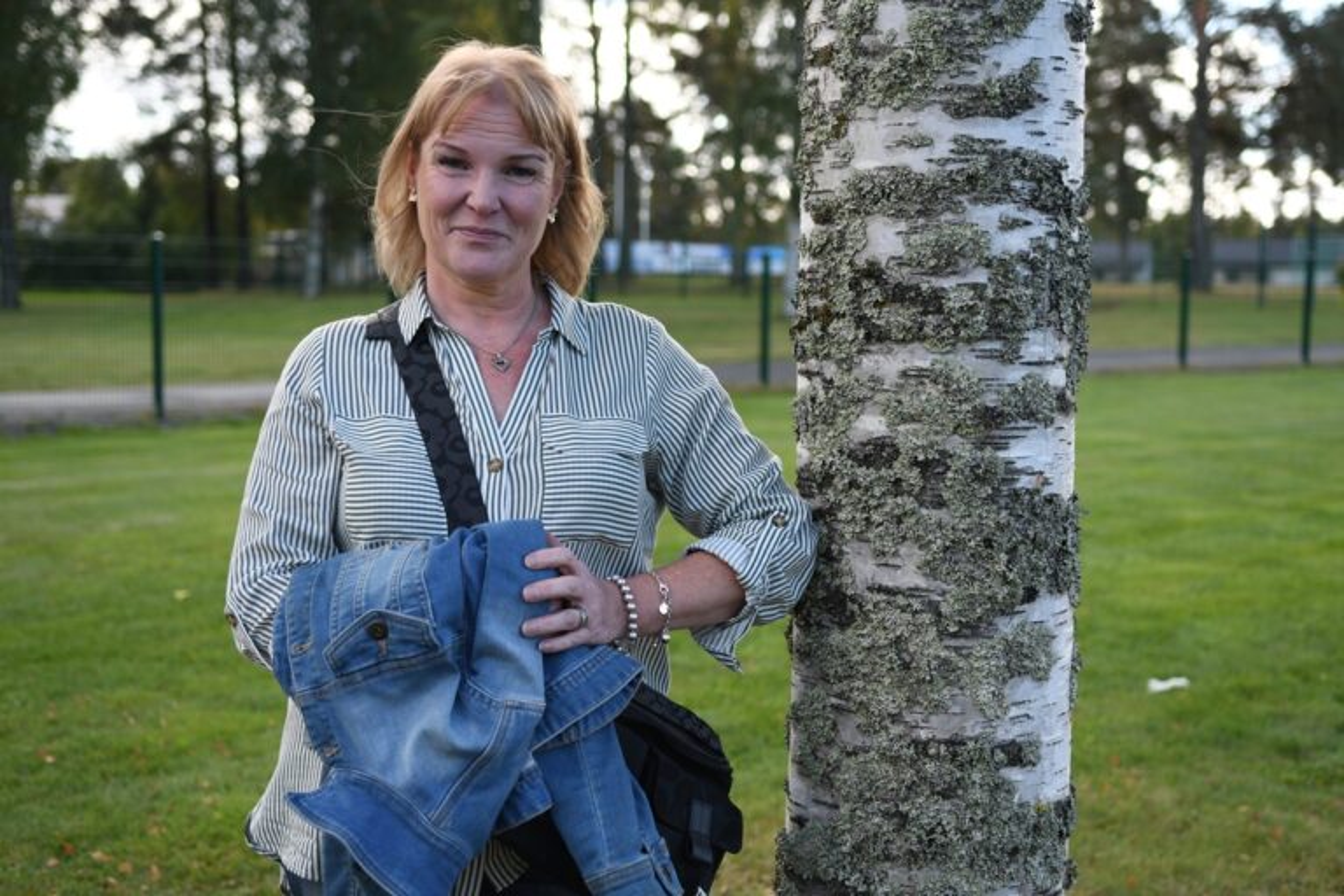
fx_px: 1904
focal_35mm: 51
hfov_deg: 38.9
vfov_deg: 26.5
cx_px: 672
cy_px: 448
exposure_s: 1/320
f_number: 2.8
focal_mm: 34
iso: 100
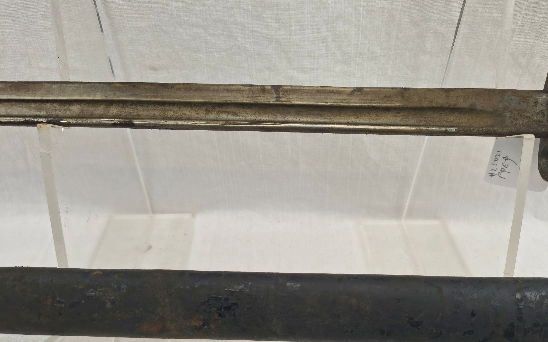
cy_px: 194
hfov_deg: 70.4
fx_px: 388
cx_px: 279
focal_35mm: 26
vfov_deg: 47.5
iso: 116
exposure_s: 1/100
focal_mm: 5.56
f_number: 1.8
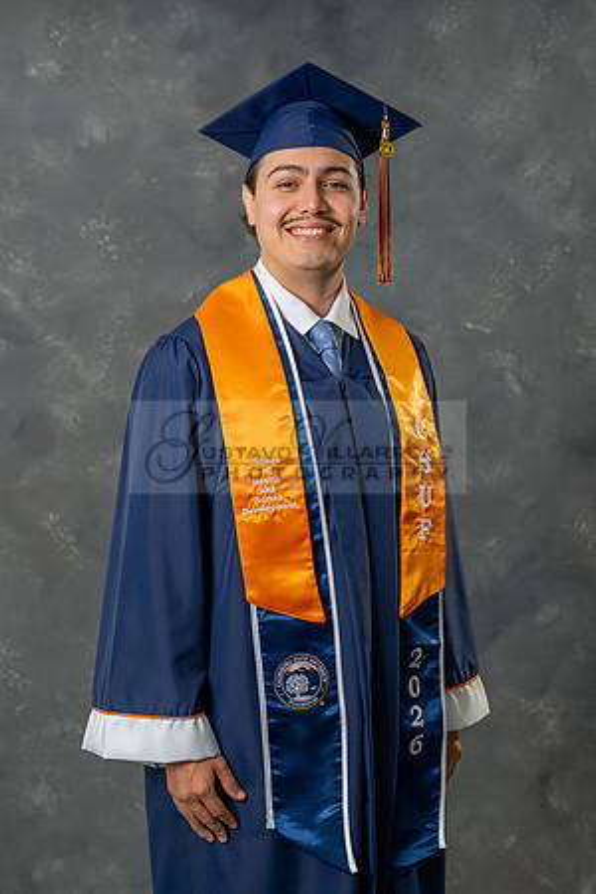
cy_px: 434
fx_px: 2014
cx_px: 329
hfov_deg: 16.8
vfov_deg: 25.0
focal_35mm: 81
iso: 200
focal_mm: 52
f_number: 3.5
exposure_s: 1/200
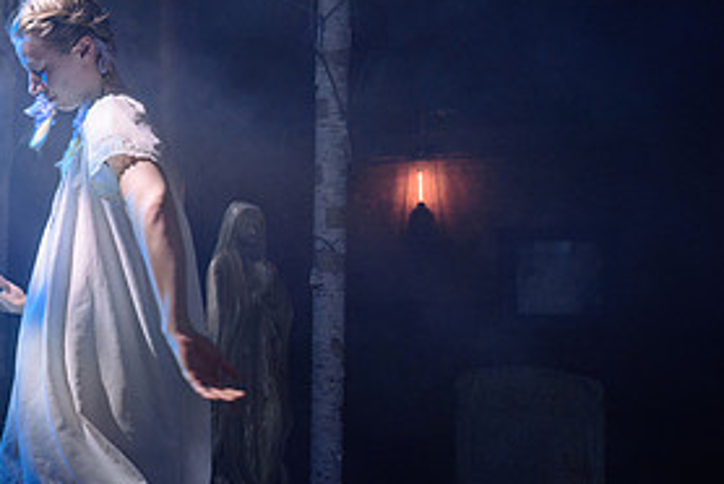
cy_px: 259
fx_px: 1007
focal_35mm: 50
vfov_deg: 27.1
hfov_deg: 35.3
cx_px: -23
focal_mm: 24
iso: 1600
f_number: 3.5
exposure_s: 1/250
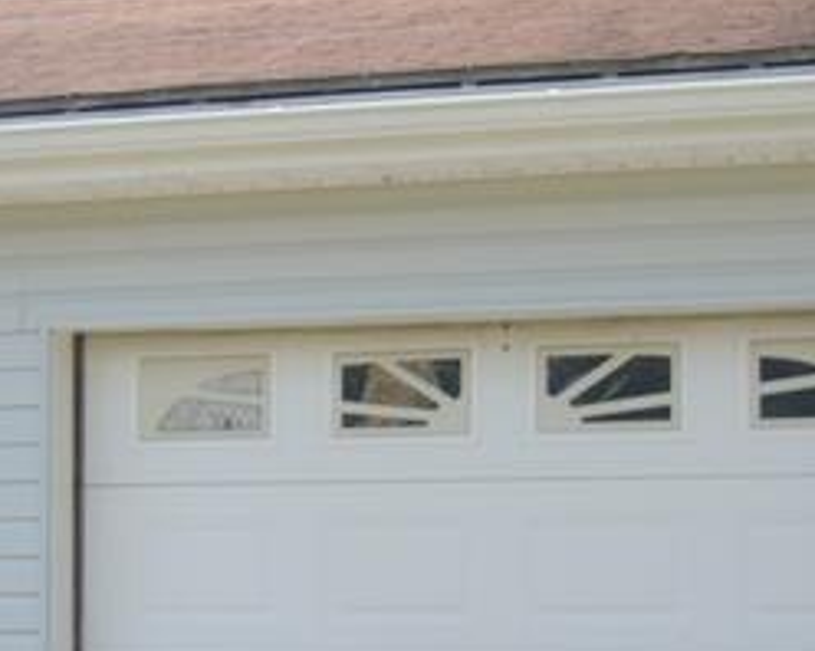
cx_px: 145
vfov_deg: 12.1
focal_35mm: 127
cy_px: 436
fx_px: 3061
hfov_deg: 15.1
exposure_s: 1/2000
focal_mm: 28
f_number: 3.5
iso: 250
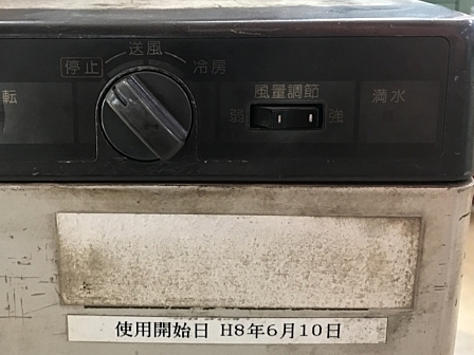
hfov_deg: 46.5
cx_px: 185
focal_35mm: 40
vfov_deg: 35.7
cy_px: 123
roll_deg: -0.3
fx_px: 548
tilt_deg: -12.3
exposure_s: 1/17
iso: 40
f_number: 1.8
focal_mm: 3.99
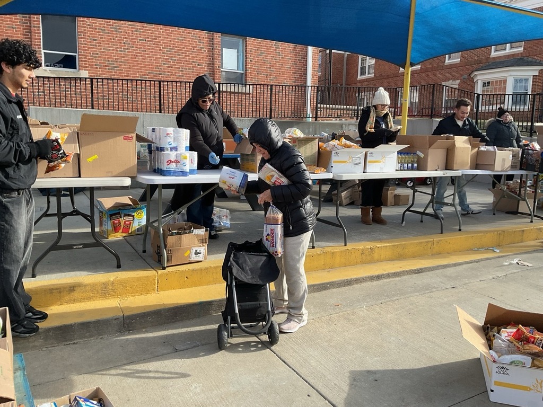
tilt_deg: -6.4
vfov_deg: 48.2
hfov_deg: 61.7
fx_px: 455
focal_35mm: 29
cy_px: 204
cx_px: 272
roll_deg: -0.8
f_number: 1.8
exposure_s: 1/898
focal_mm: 3
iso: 16
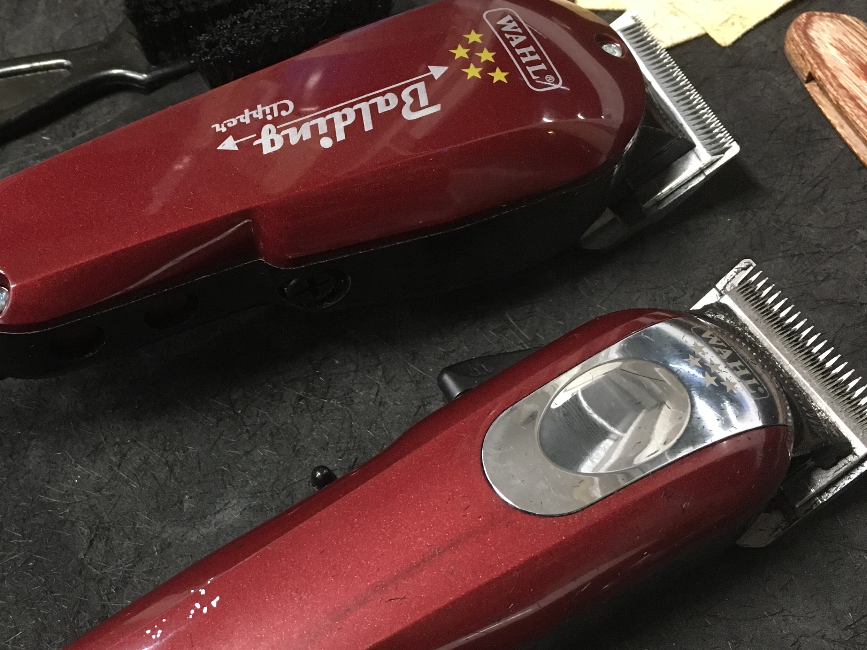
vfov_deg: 30.6
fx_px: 1177
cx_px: 289
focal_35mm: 47
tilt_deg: -62.4
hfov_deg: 39.9
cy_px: 445
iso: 160
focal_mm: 4.15
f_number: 2.2
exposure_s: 1/30
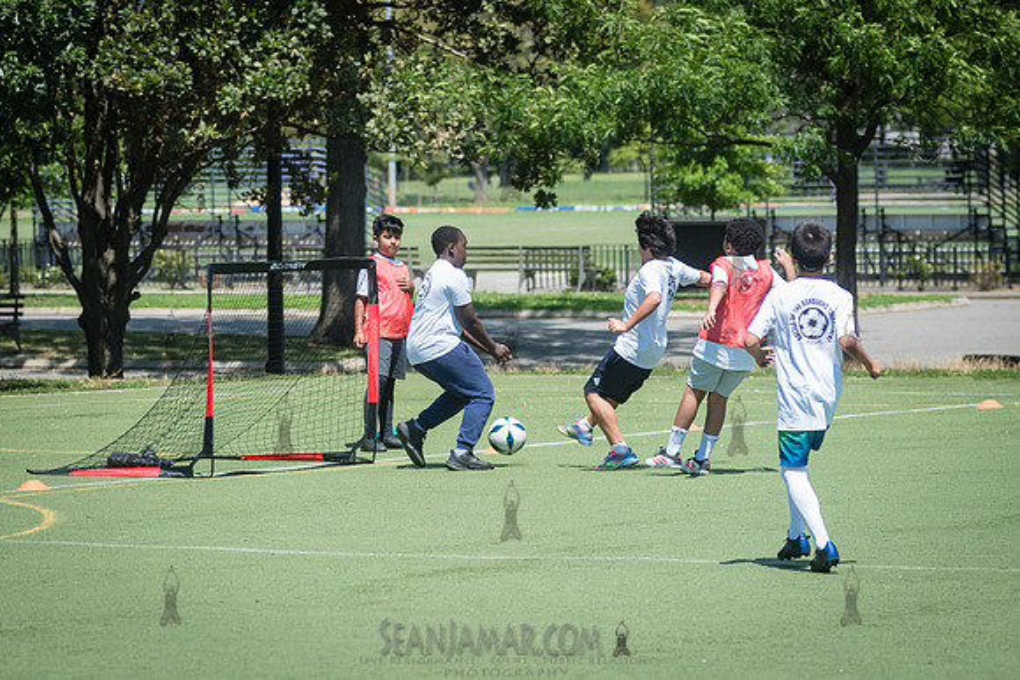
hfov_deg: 11.3
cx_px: 383
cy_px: 325
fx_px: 5160
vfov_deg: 7.5
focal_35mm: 182
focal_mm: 112
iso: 200
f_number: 4
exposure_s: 1/1600
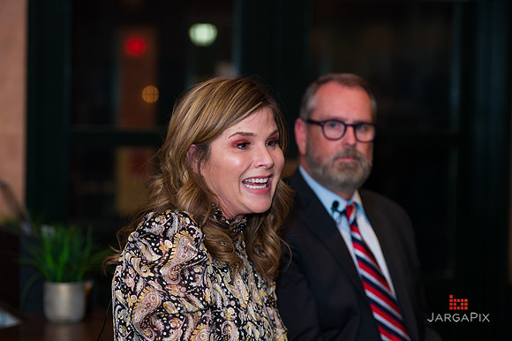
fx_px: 1592
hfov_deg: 18.3
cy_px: 170
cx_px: 256
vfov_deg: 12.2
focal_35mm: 112
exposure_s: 1/125
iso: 1600
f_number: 3.2
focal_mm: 112
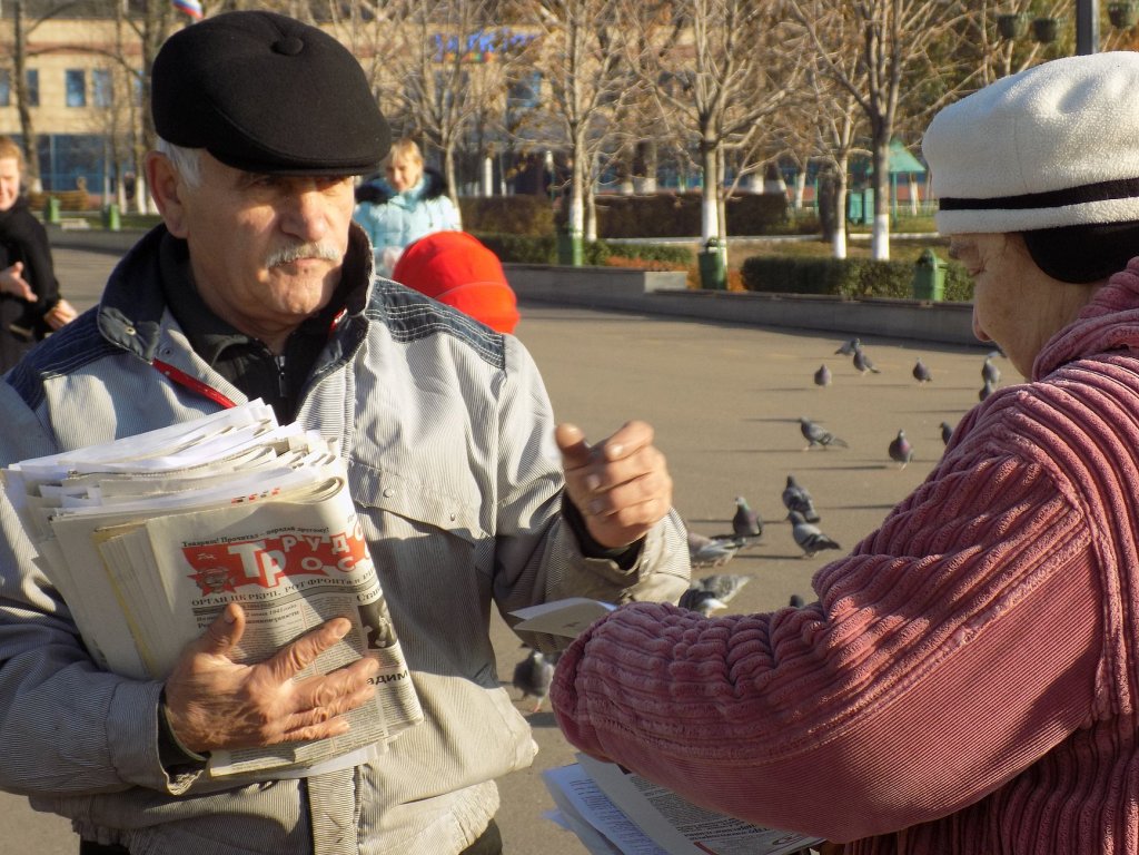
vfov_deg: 15.2
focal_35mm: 97
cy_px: 428
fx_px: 3192
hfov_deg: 20.2
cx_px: 570
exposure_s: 1/320
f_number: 4.6
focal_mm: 17.2
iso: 80
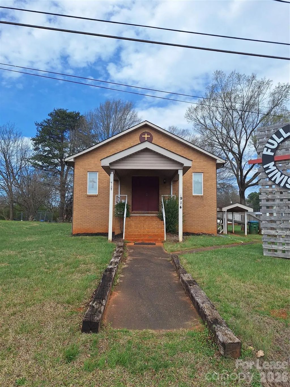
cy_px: 194
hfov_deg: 58.9
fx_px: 257
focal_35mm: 23
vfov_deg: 73.9
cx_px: 145
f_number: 1.8
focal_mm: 5.54
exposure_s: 1/3067
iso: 40
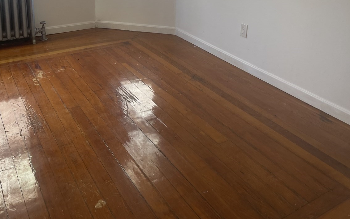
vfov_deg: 32.7
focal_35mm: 36
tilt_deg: -12.6
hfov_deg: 54.0
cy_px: 3
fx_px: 343
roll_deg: -1.3
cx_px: 173
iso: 80
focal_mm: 5.1
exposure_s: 1/60
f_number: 1.6
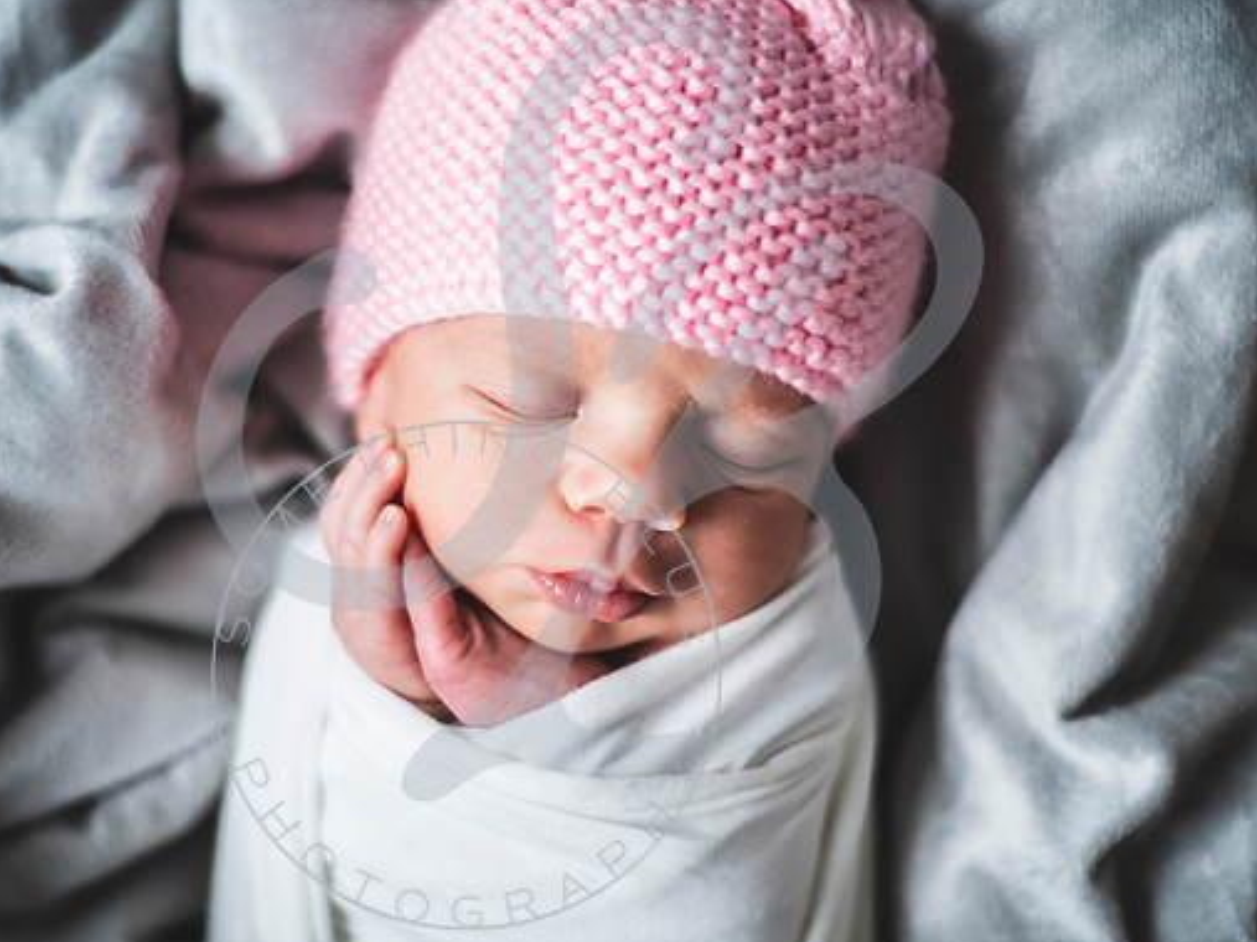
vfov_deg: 26.5
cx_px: 590
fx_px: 1997
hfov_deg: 34.9
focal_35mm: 55
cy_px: 467
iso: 100
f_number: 1.8
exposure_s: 1/250
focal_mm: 50
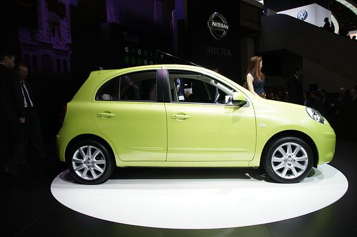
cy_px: 118
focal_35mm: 27
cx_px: 178
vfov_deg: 47.8
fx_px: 267
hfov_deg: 67.4
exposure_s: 1/320
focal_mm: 18
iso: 400
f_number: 4
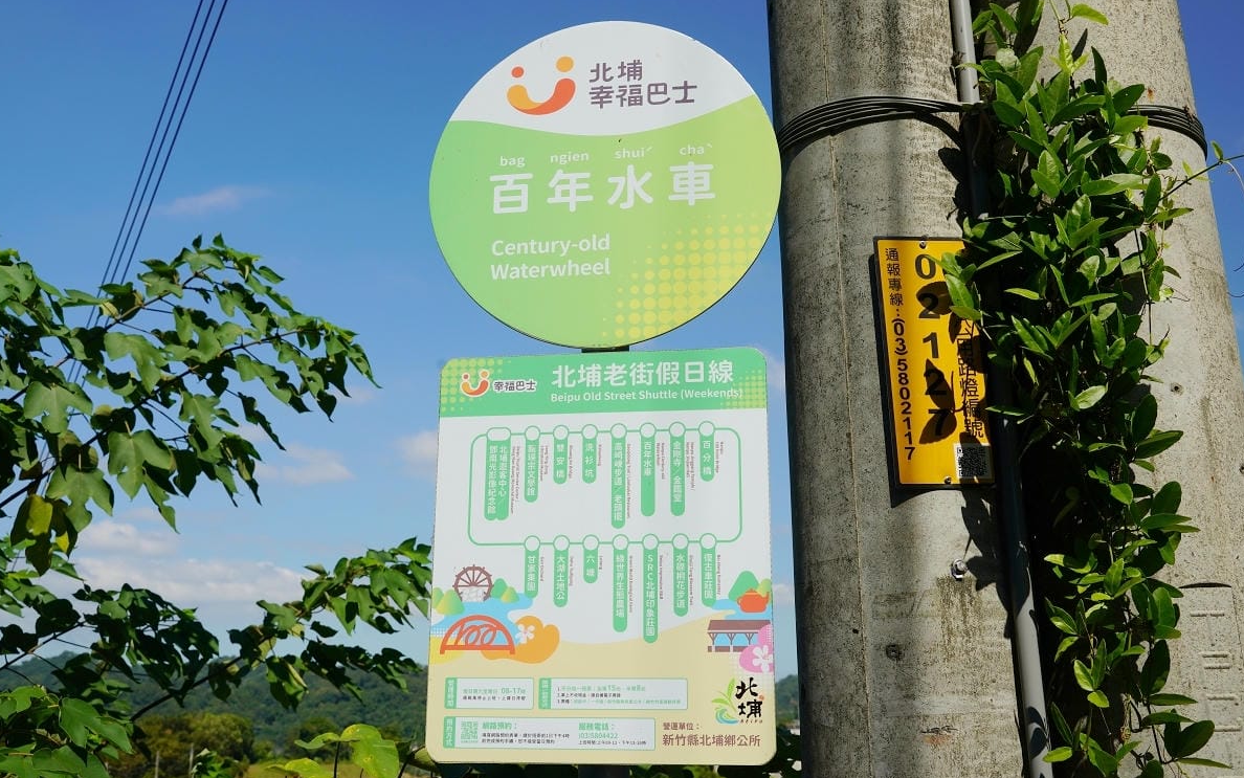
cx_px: 620
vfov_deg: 36.3
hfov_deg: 55.3
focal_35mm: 35
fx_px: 1187
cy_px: 399
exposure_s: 1/160
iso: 100
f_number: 10
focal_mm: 34
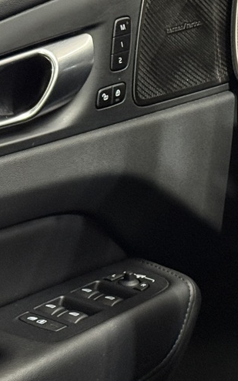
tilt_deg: -17.5
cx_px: 355
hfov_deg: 8.7
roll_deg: +4.6
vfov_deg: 14.1
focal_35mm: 148
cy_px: 95
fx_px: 1537
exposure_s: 1/40
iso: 400
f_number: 1.78
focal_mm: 6.76
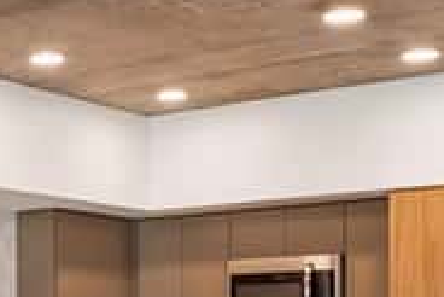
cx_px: -48
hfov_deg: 21.6
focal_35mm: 89
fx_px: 1098
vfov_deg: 15.0
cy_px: 332
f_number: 8
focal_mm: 16
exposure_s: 1/13
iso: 400
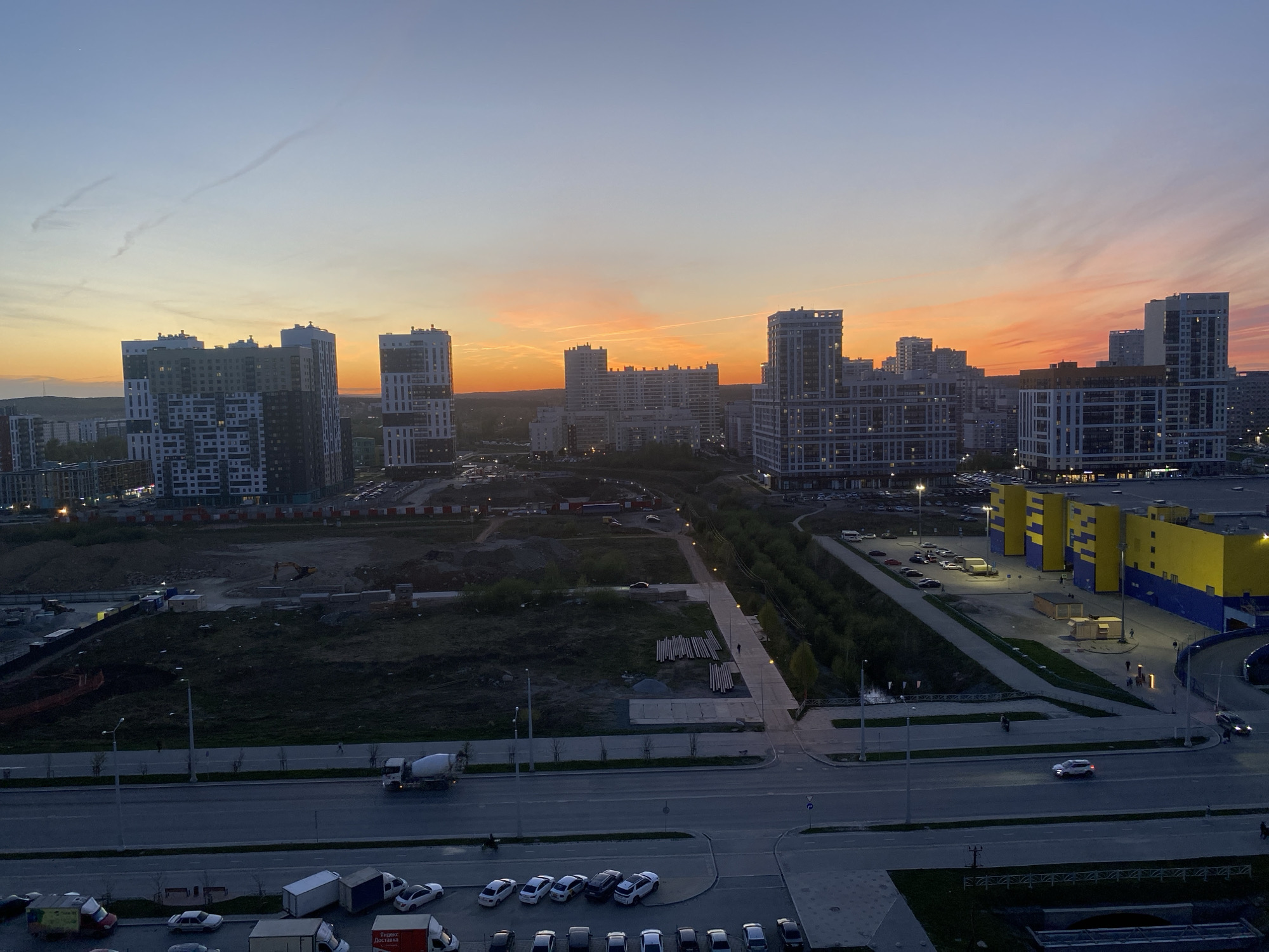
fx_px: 953
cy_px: 476
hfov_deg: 67.3
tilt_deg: -4.9
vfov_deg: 53.1
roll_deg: +2.1
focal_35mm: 26
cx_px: 634
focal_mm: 4.25
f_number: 1.8
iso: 80
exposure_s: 1/121
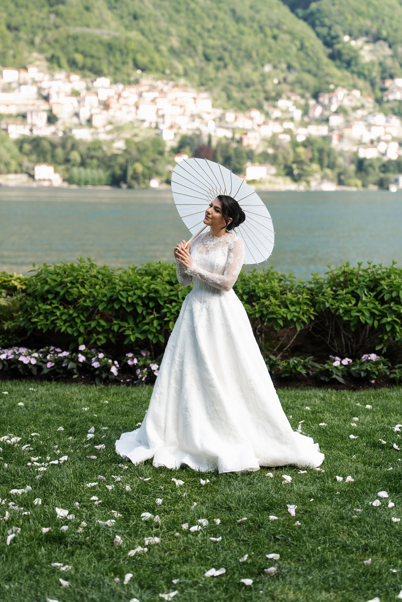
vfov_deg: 31.4
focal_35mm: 64
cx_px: 201
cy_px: 301
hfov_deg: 21.2
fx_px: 1072
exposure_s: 1/800
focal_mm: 64
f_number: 2.2
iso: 100
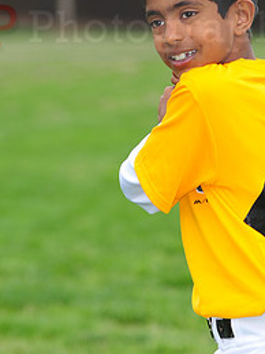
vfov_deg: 5.9
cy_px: 18
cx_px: 128
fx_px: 3412
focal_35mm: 334
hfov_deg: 4.4
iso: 400
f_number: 5.6
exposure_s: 1/400
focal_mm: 155
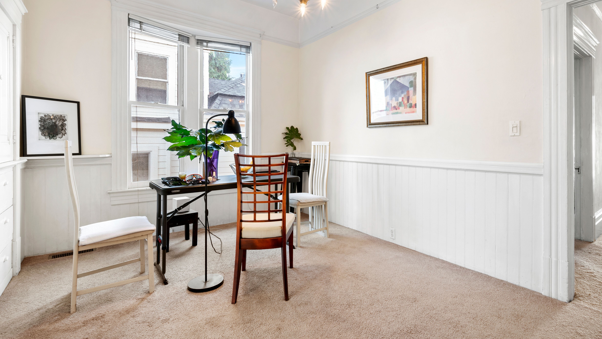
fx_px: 287
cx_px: 334
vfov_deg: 60.7
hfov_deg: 92.3
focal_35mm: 18
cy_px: 142
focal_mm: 14
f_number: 9
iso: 250
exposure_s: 1/2.5
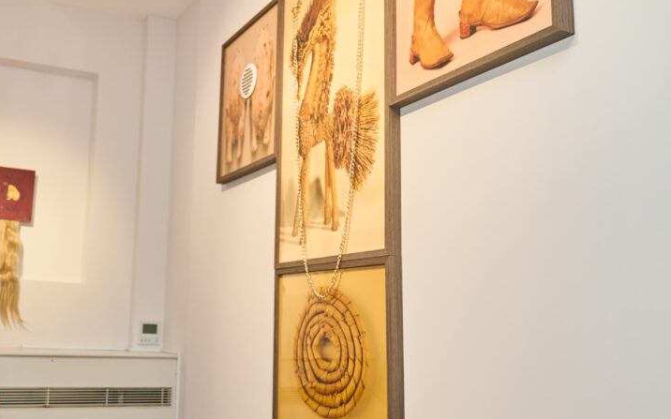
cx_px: 192
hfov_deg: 53.5
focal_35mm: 35
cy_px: 210
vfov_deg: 36.3
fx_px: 640
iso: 1250
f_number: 3.5
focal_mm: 24
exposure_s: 1/100
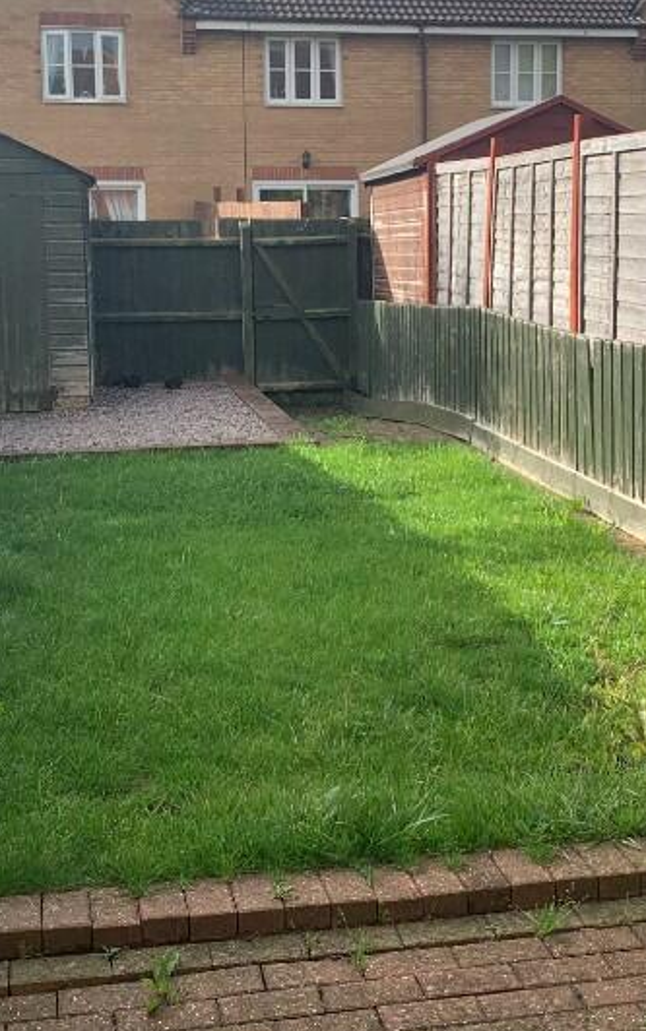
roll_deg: +0.1
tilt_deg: -6.7
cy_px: 432
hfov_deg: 24.4
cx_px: 398
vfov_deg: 38.1
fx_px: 1491
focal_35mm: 53
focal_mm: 4.25
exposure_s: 1/972
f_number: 1.8
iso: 25
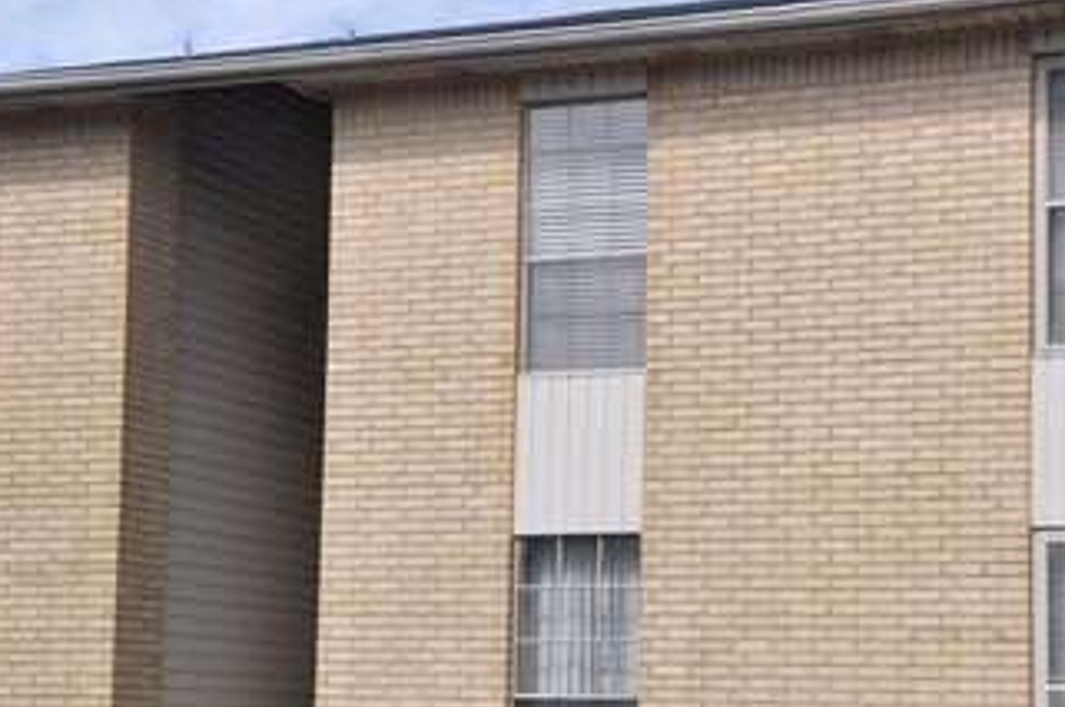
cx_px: 627
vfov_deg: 16.6
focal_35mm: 82
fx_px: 2416
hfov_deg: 24.8
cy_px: 475
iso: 200
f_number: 9.5
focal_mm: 35
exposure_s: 1/350
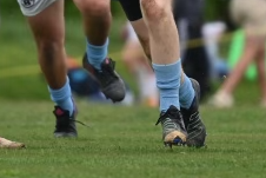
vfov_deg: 0.8
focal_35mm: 1647
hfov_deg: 1.3
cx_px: 126
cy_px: -80
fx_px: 12177
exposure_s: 1/1000
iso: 360
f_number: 5.6
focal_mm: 460
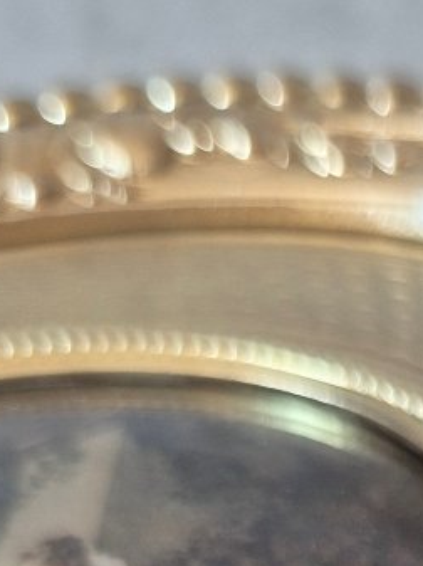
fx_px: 1339
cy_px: 843
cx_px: 651
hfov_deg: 16.3
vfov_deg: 20.5
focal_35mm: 82
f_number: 1.8
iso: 320
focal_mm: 5.4
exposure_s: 1/100
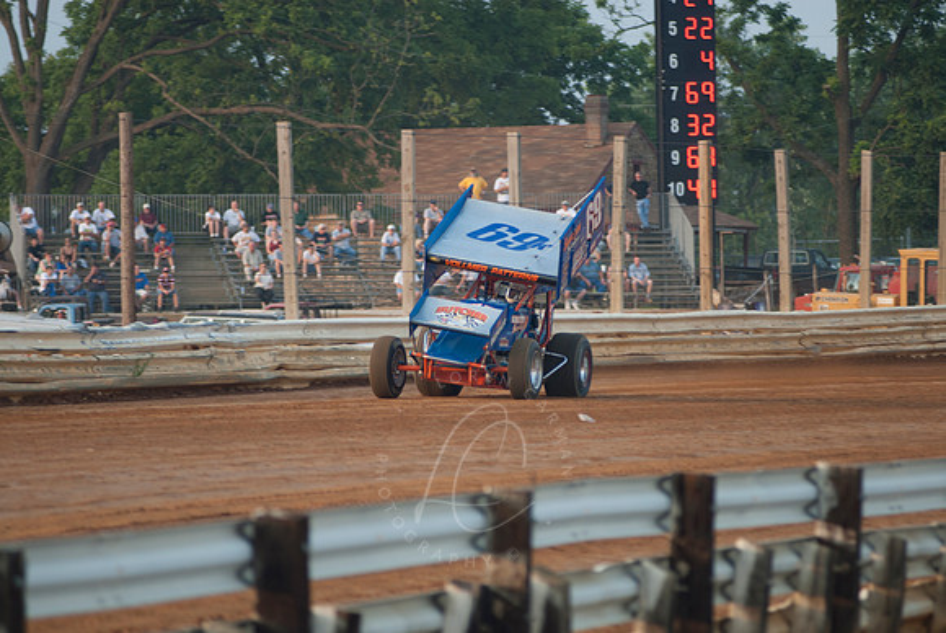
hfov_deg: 6.9
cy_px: 316
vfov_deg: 4.6
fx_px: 7891
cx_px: 473
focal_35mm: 300
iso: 100
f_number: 2.8
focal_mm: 200
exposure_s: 1/400
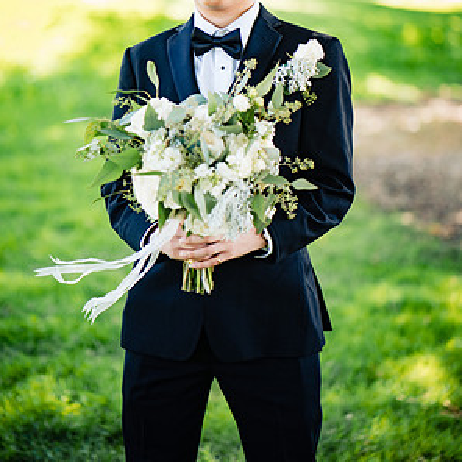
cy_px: 139
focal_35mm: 110
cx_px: 233
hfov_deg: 15.8
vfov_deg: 15.8
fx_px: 1661
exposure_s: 1/320
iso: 160
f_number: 1.8
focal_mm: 85
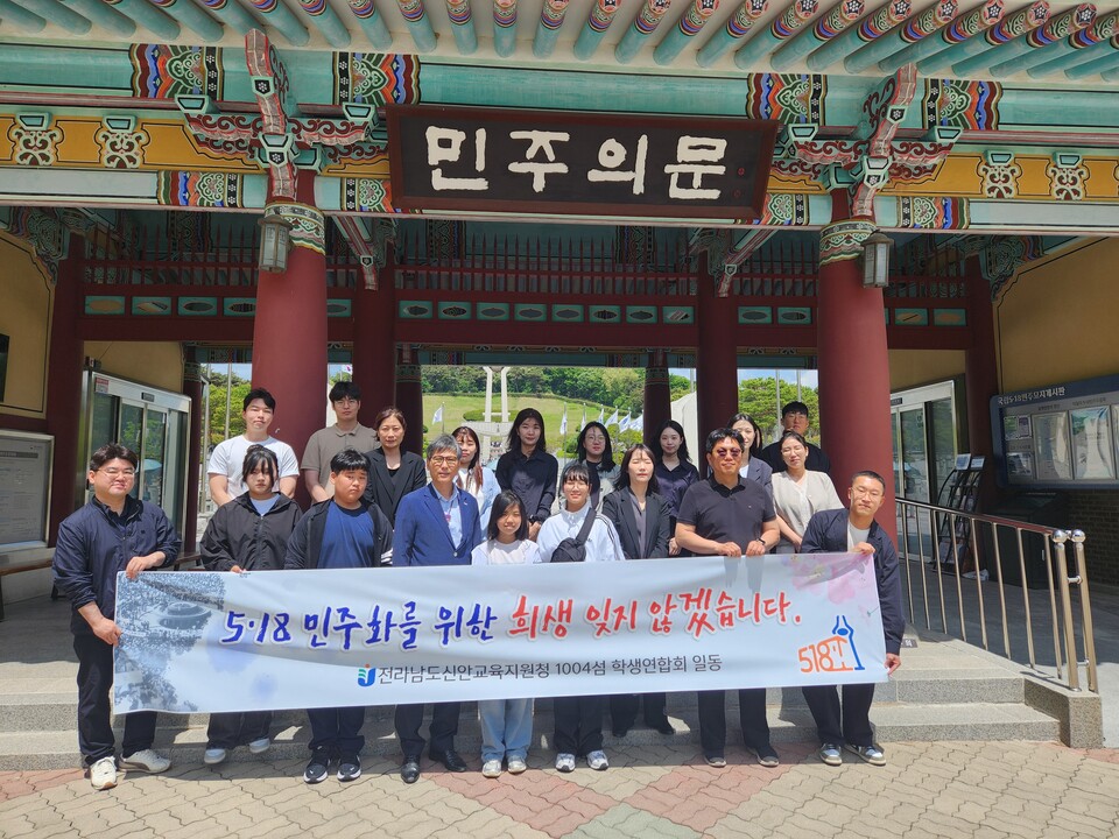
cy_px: 420
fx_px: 744
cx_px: 560
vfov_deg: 58.9
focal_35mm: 23
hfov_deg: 73.9
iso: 20
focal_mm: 5.4
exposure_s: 1/1728
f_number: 1.8
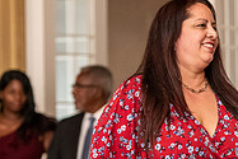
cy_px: 156
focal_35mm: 360
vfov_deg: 3.8
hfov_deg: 5.7
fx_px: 2382
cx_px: 266
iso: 3200
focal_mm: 116
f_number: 2.8
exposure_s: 1/500
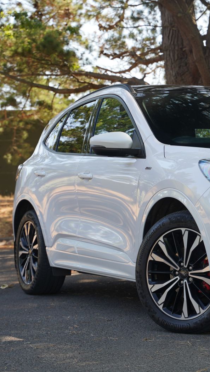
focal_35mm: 90
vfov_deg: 23.6
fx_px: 892
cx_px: 243
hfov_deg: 13.1
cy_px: 186
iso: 100
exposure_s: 1/80
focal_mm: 56.7
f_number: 4.5
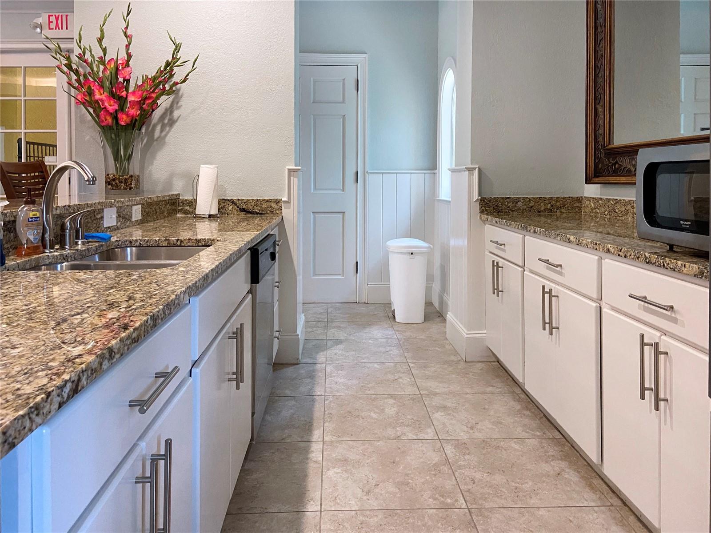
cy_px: 266
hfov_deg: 67.3
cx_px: 356
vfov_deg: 53.1
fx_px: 534
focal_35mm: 26
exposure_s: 1/60
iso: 250
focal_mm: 4.25
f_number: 1.8
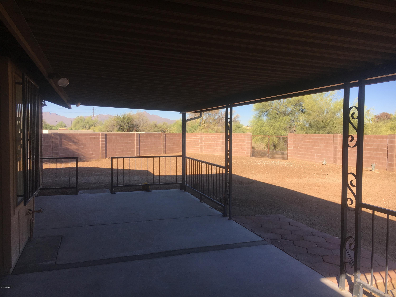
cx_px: 198
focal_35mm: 29
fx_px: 332
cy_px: 148
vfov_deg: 48.2
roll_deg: -0.7
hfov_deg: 61.7
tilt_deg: -3.3
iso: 25
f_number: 2.2
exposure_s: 1/905
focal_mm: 4.15
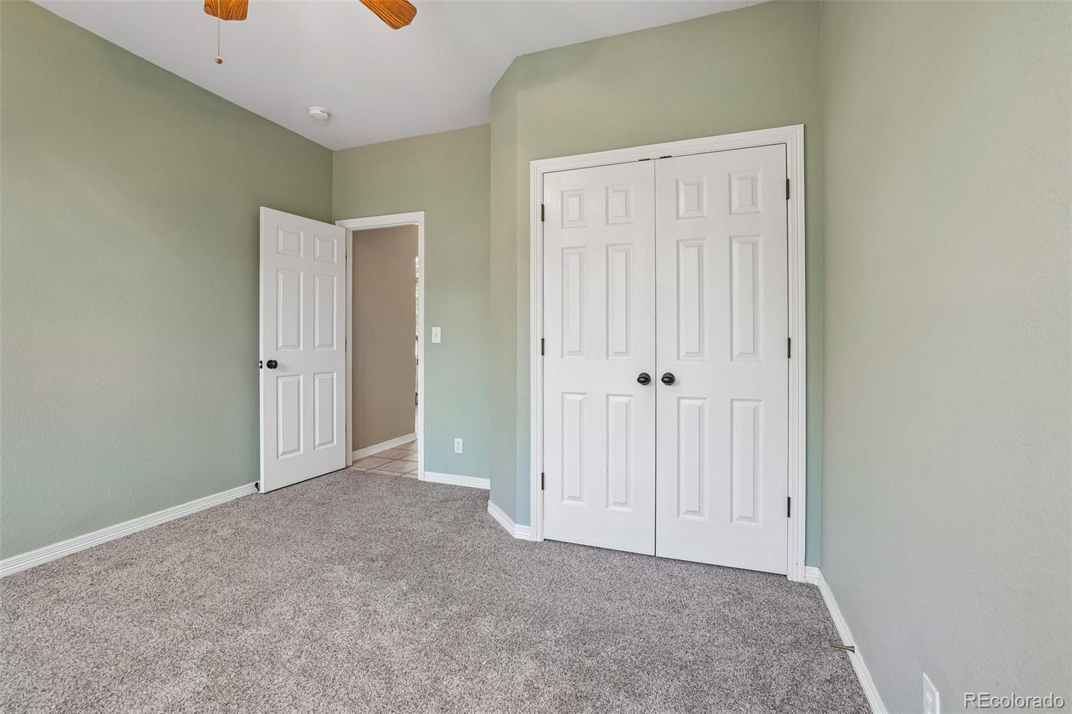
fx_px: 447
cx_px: 536
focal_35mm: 15
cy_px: 357
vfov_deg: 77.3
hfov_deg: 100.4
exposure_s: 1/15
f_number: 8
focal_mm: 10
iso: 400
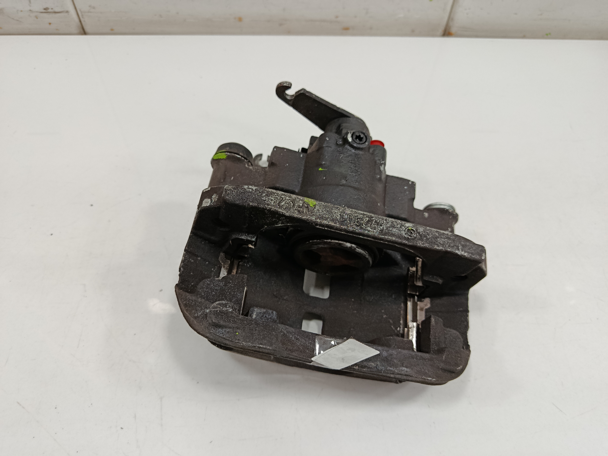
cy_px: 228
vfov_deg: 56.8
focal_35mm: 24
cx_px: 304
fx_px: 422
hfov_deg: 71.6
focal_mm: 5.24
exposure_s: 1/100
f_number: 1.7
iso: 1127
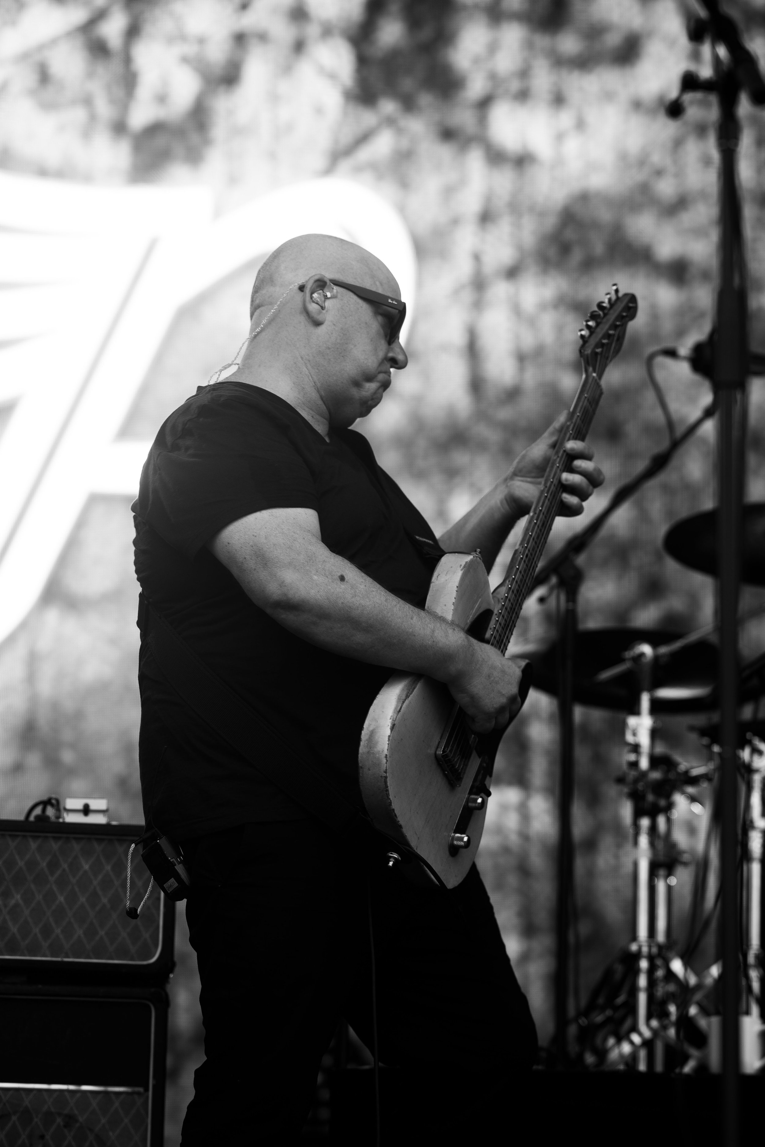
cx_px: 382
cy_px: 574
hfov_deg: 10.2
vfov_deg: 15.2
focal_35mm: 135
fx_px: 4303
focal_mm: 135
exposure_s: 1/160
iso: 100
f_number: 4
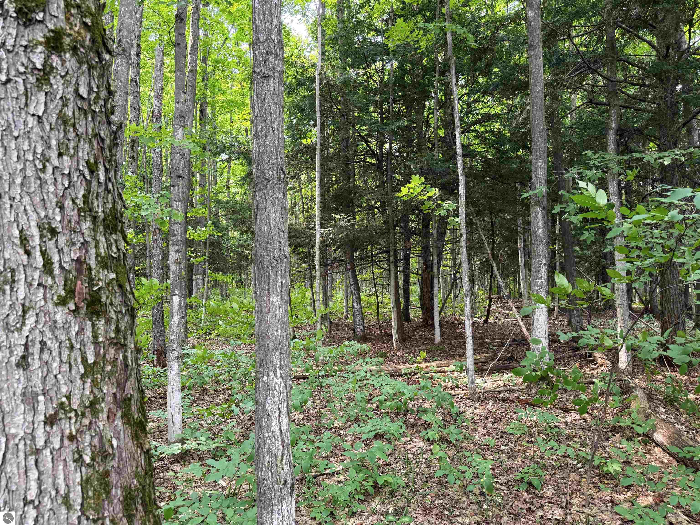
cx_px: 350
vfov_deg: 56.8
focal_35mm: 24
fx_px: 485
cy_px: 262
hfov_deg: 71.6
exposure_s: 1/121
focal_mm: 6.76
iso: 160
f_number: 1.78
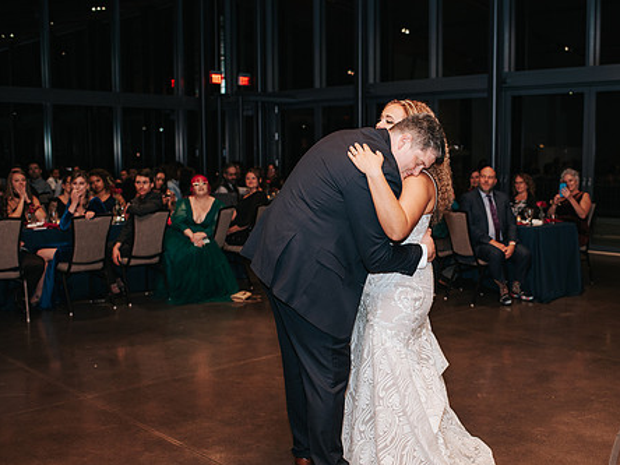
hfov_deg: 42.6
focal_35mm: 44
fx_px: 788
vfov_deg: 32.9
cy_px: 246
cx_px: 391
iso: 1000
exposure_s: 1/200
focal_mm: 35
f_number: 2.8
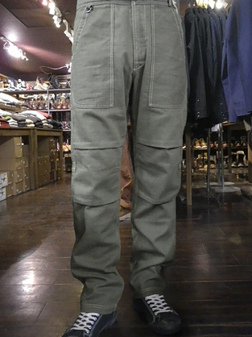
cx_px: 133
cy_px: 176
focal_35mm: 38
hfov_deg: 37.7
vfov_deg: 49.0
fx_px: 369
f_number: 3.8
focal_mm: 6.1
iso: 800
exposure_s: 1/15
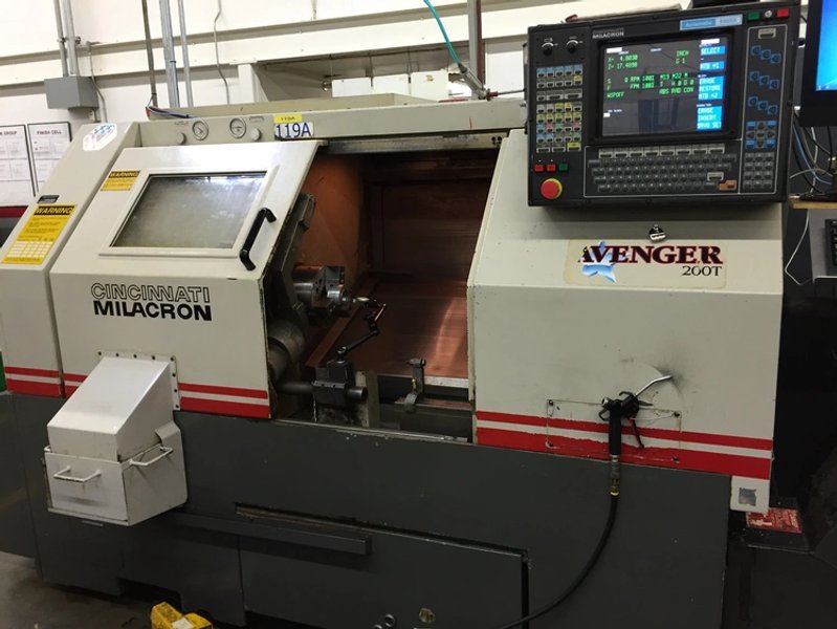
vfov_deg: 48.3
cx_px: 418
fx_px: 702
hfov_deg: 61.6
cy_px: 314
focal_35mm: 29
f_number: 2.2
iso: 100
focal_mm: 4.15
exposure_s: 1/30
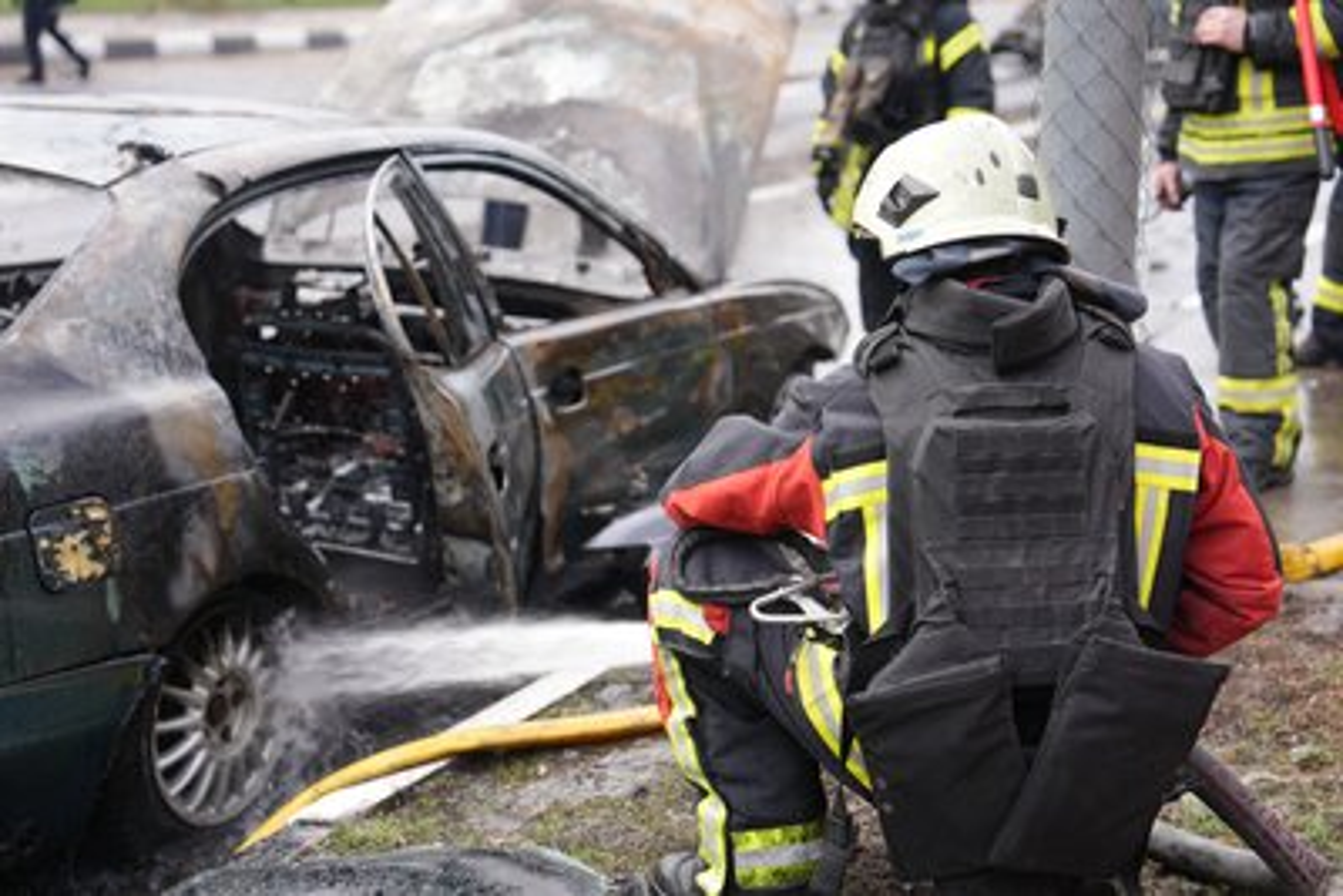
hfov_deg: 32.9
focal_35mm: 61
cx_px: 672
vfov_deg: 22.3
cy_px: 448
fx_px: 2276
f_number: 2.8
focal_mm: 61
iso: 100
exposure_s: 1/320
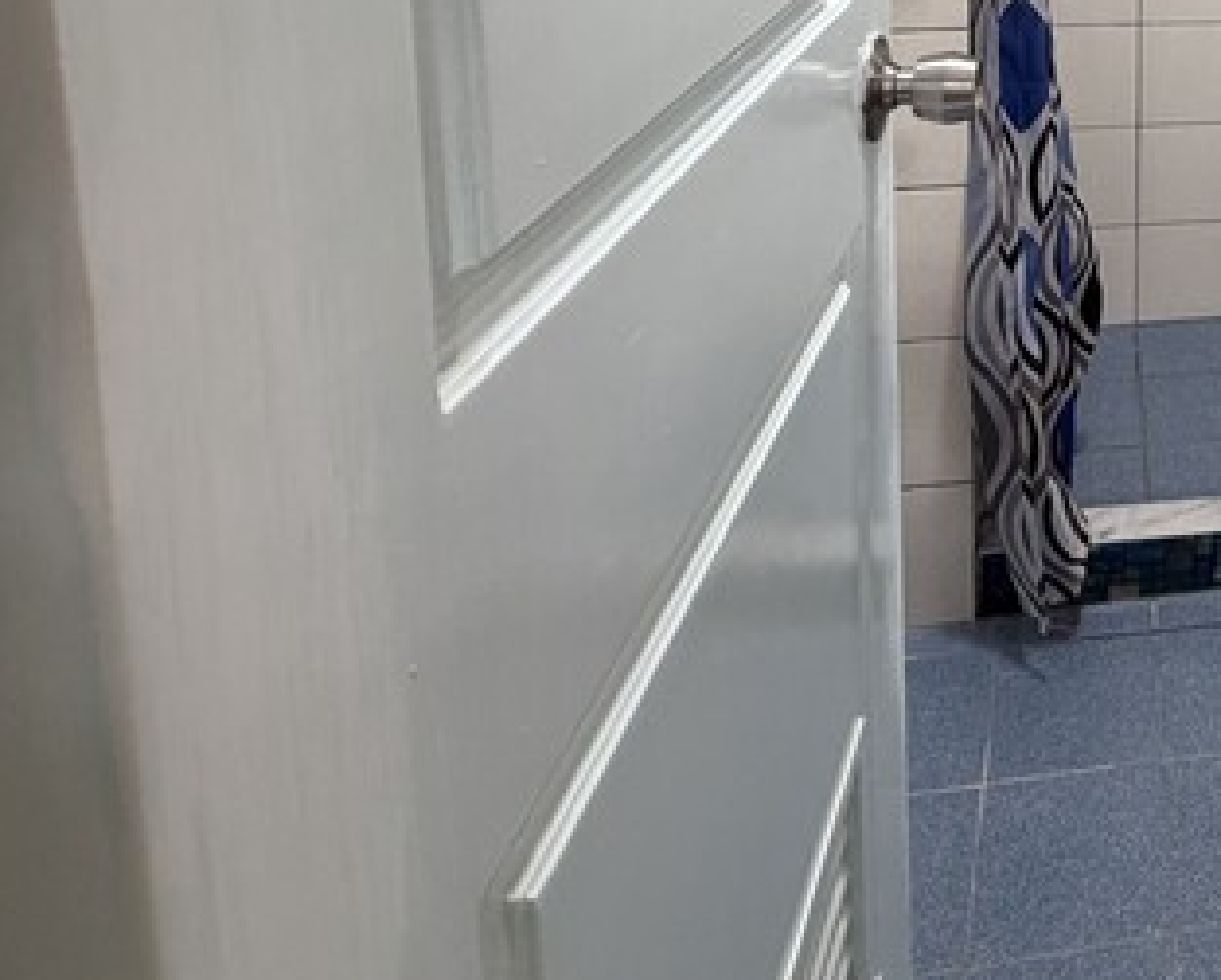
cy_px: -131
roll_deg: -1.3
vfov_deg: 36.0
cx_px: 1350
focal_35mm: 34
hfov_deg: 41.7
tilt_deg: -6.3
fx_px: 1230
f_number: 2.2
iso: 200
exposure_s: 1/60
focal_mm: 2.22
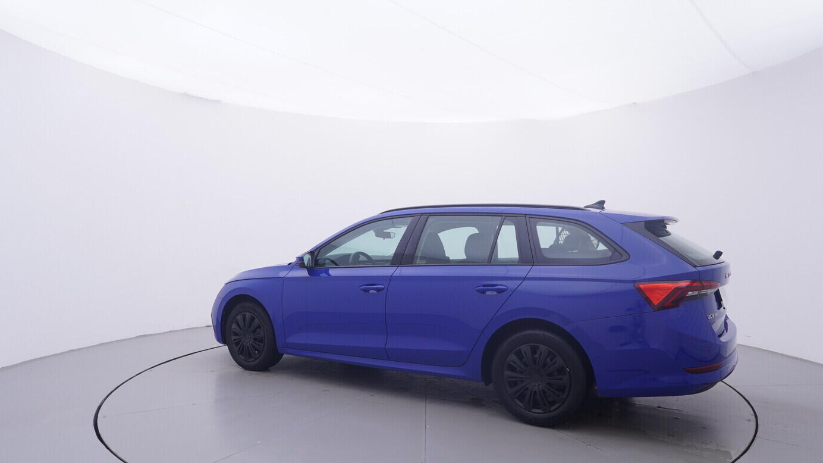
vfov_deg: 46.6
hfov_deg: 75.1
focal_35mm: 25
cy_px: 268
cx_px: 425
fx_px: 536
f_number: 5
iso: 200
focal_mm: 15
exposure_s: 1/80
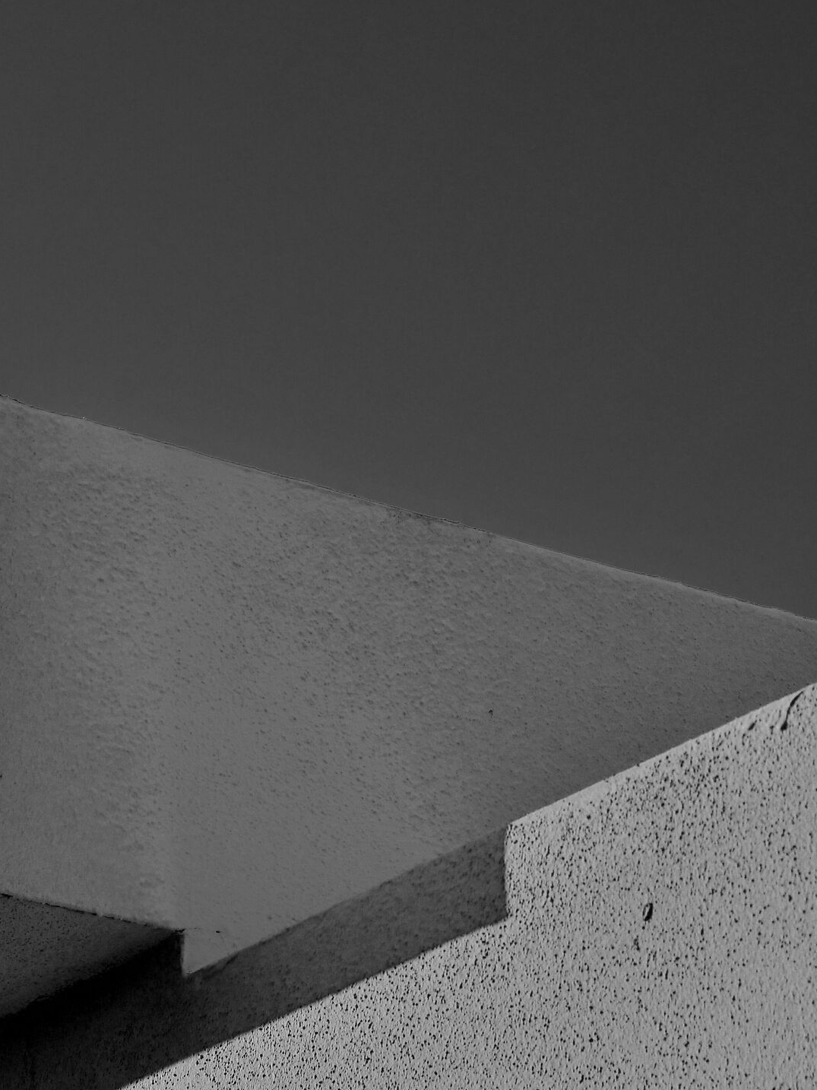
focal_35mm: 169
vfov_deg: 11.7
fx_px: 5320
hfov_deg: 8.8
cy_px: 543
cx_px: 378
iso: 200
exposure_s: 1/800
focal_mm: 70
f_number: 8
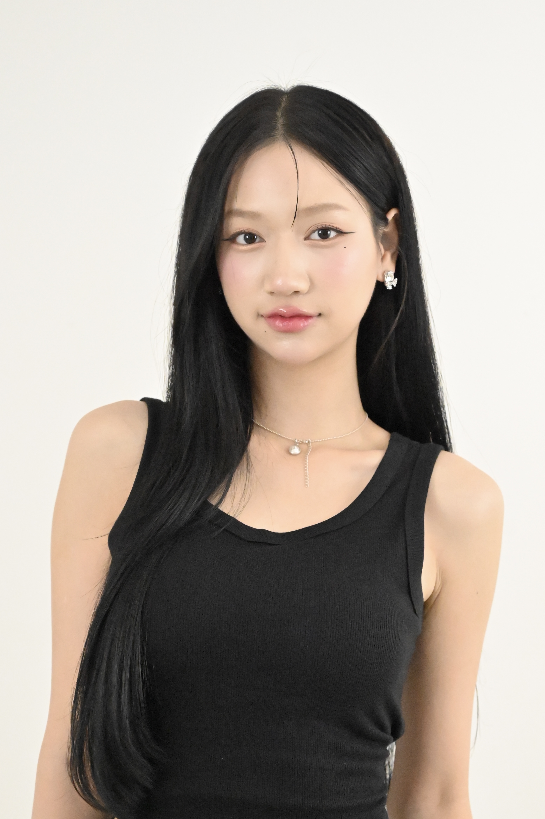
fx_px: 1592
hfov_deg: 19.4
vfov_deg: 28.9
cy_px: 410
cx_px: 272
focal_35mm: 70
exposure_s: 1/2500
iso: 16000
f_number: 5
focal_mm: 70
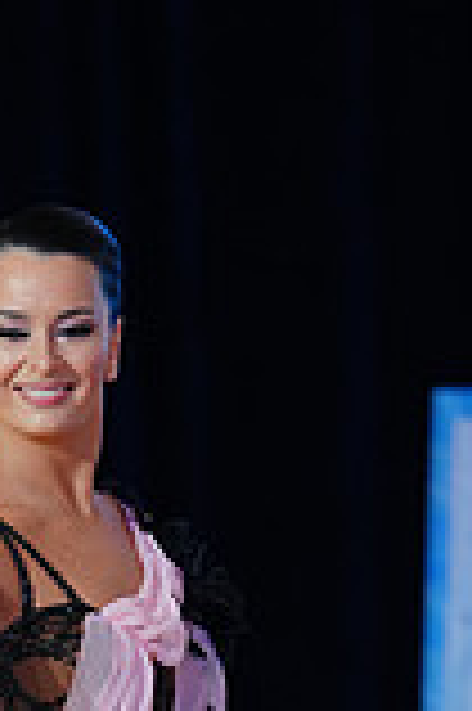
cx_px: -52
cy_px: 1080
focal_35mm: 736
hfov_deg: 1.9
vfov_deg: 2.8
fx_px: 14505
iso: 1000
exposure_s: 1/400
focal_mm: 200
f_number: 2.8
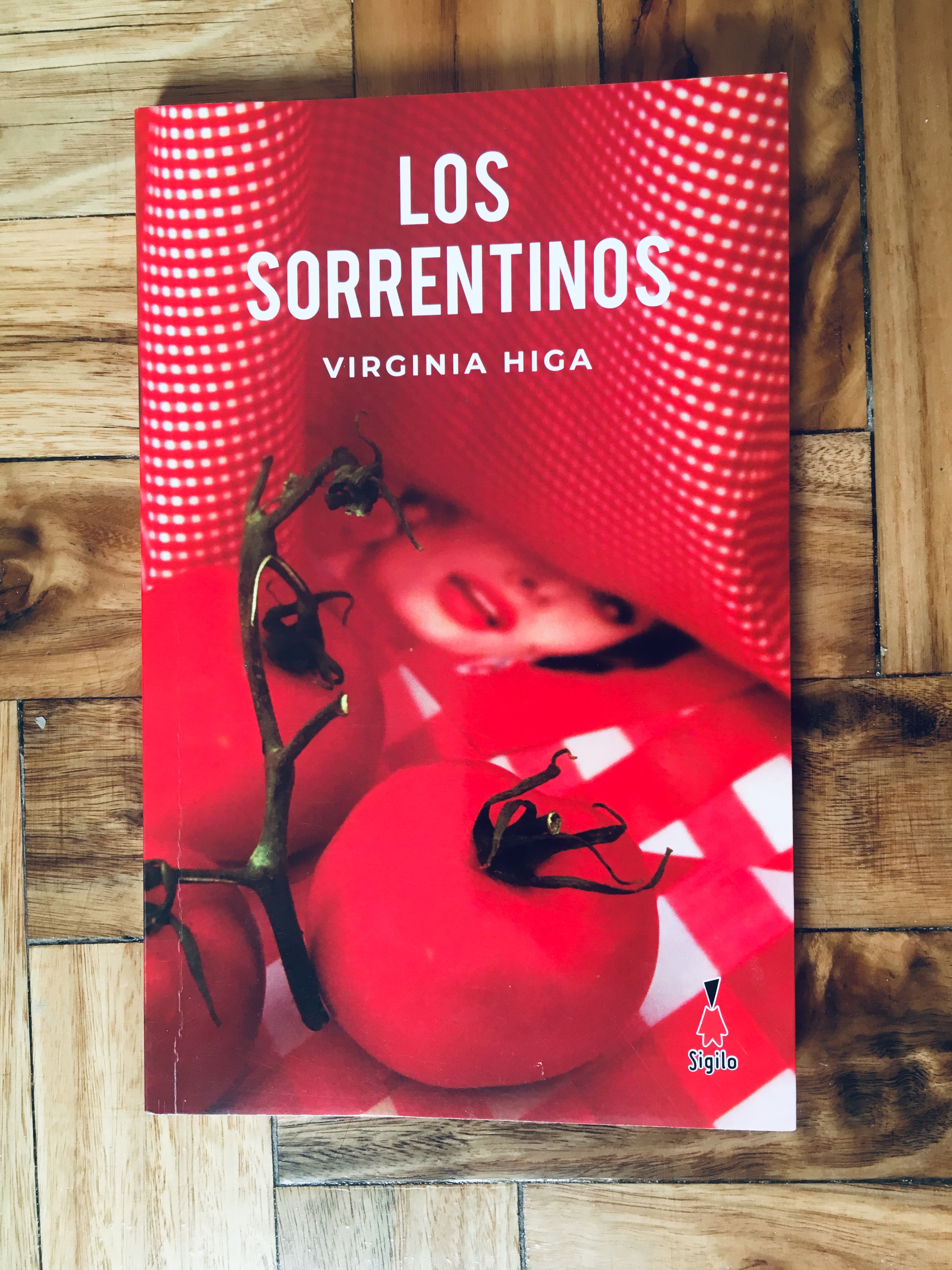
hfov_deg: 48.2
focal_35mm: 29
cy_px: 635
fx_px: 1063
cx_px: 476
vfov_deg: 61.7
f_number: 2.2
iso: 40
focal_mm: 4.15
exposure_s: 1/33
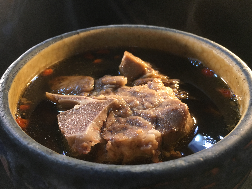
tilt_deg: -36.6
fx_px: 211
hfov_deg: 61.7
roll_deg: -1.0
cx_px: 126
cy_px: 94
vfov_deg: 48.2
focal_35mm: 29
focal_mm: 4.15
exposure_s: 1/30
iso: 80
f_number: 2.2
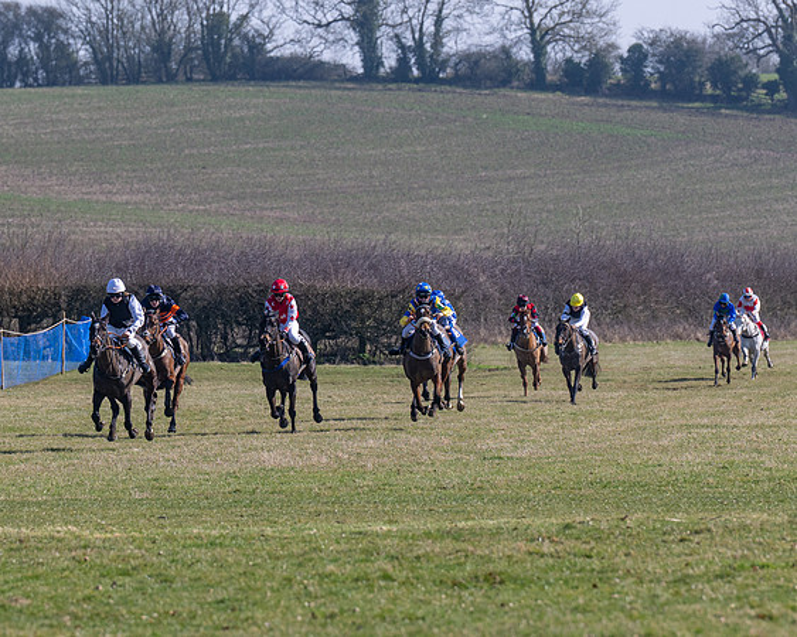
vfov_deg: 4.0
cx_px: 249
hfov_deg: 5.0
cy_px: 326
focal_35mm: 387
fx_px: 9132
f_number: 5
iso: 200
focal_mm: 200
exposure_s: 1/1250
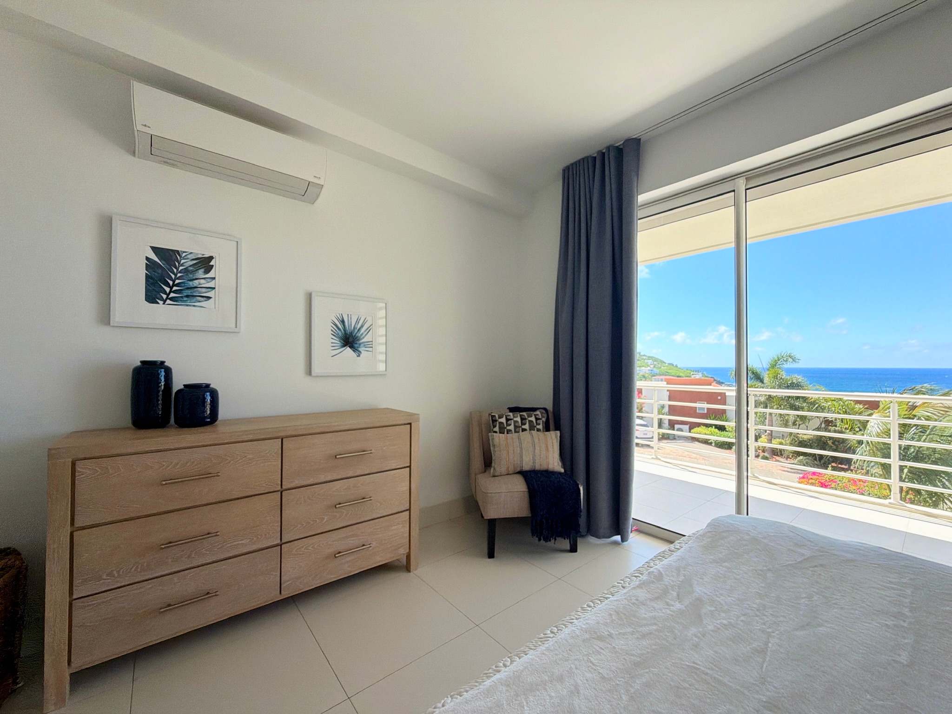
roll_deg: +0.3
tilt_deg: +0.7
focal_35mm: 14
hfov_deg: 102.1
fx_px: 385
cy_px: 357
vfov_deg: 85.7
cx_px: 476
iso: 64
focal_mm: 2.22
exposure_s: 1/502
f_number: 2.2
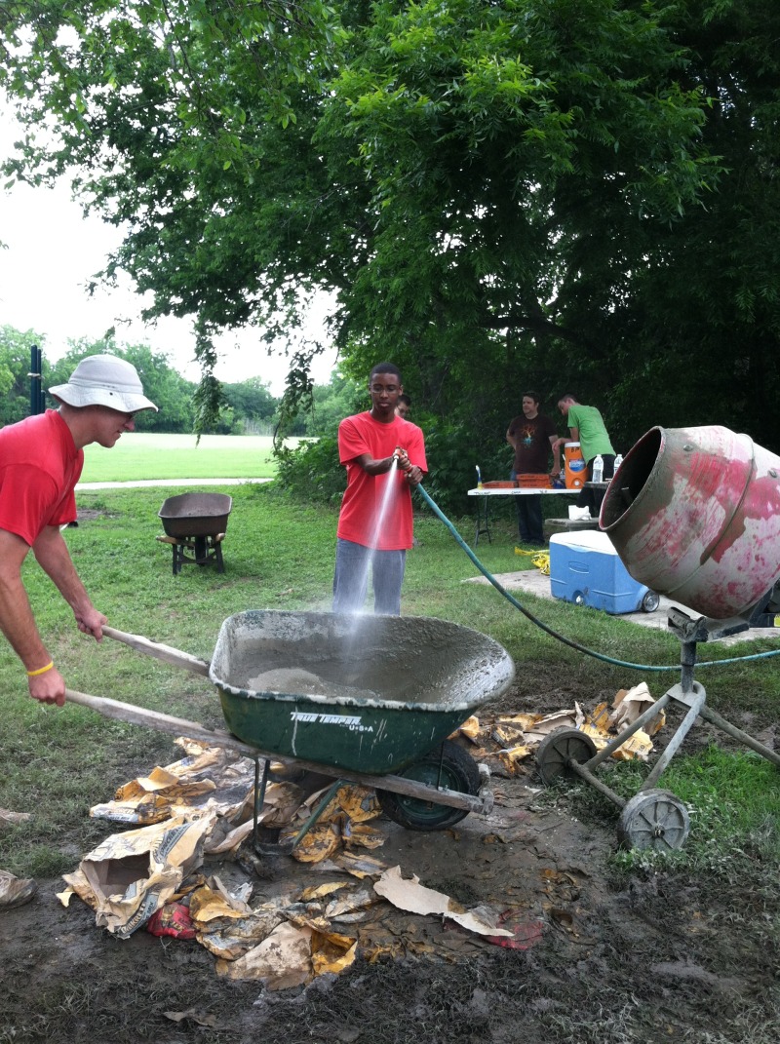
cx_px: 390
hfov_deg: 40.6
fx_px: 1054
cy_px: 522
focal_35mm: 35
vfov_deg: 52.7
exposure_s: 1/120
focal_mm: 3.85
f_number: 2.8
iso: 80
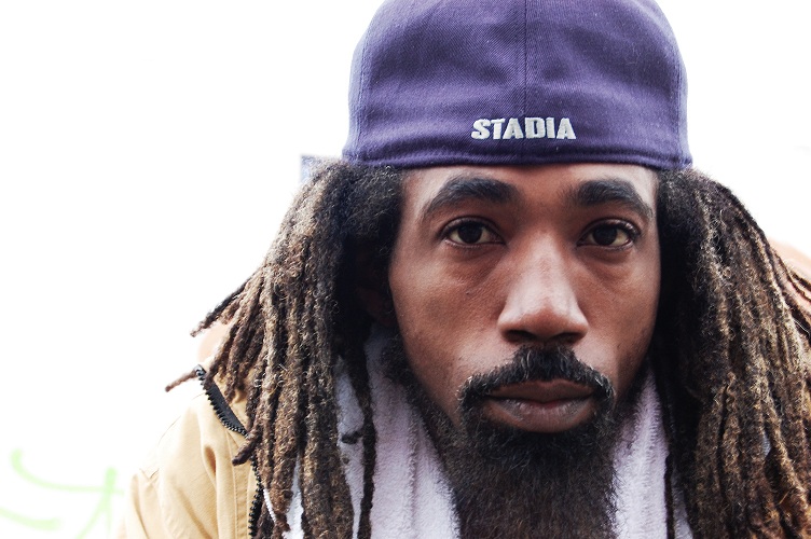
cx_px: 406
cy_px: 270
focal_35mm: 82
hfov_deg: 24.6
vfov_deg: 16.5
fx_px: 1857
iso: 400
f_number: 13
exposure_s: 1/15
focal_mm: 55
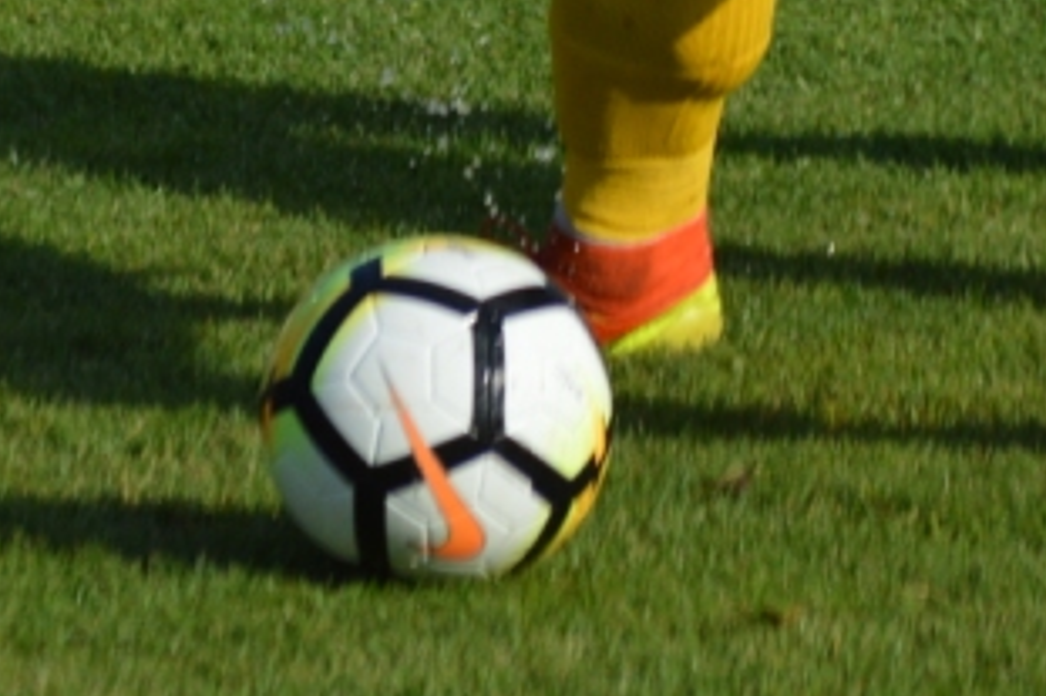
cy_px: -425
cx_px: 316
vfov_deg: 1.9
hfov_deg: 2.9
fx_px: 20782
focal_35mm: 716
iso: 400
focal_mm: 145
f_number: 6
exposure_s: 1/1000
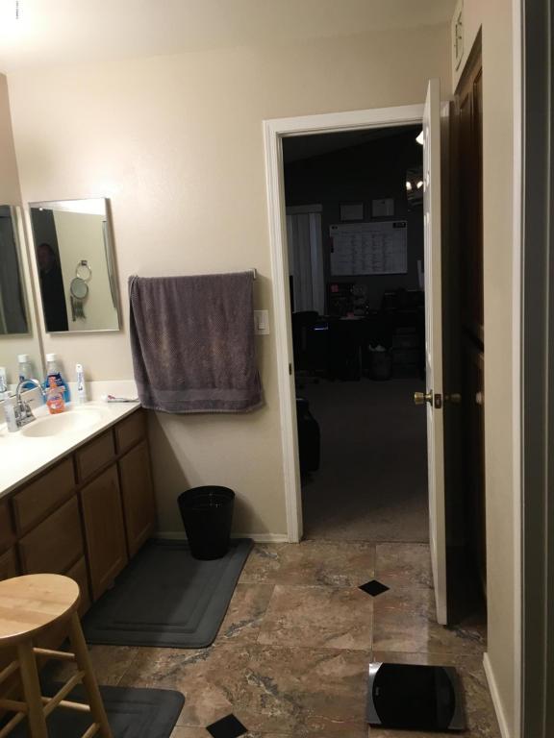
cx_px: 277
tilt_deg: -9.3
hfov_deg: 48.2
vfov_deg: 61.7
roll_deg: +3.8
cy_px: 369
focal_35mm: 29
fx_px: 619
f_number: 2.2
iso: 80
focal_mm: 4.15
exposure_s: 1/30
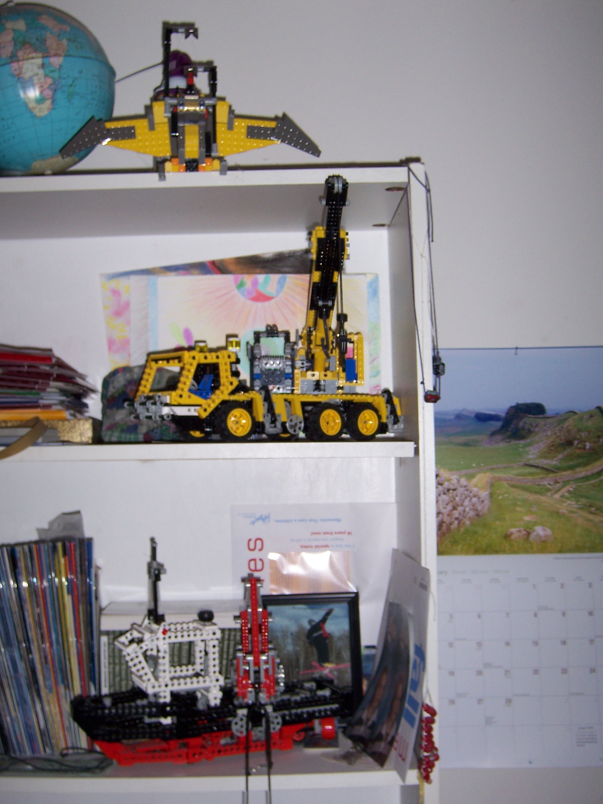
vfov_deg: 42.1
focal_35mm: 45
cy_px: 402
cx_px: 302
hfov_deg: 32.2
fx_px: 1045
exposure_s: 1/60
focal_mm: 7.7
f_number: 3.2
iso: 80
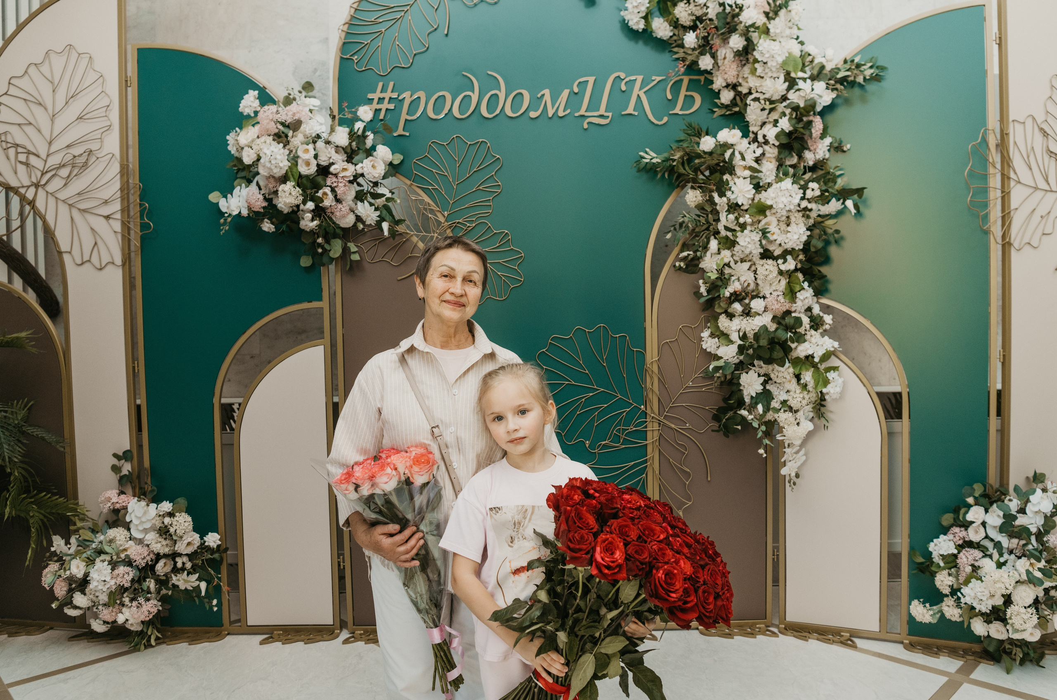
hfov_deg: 65.9
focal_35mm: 28
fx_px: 815
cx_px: 532
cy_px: 348
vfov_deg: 46.5
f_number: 4.5
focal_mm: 26
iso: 500
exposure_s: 1/160
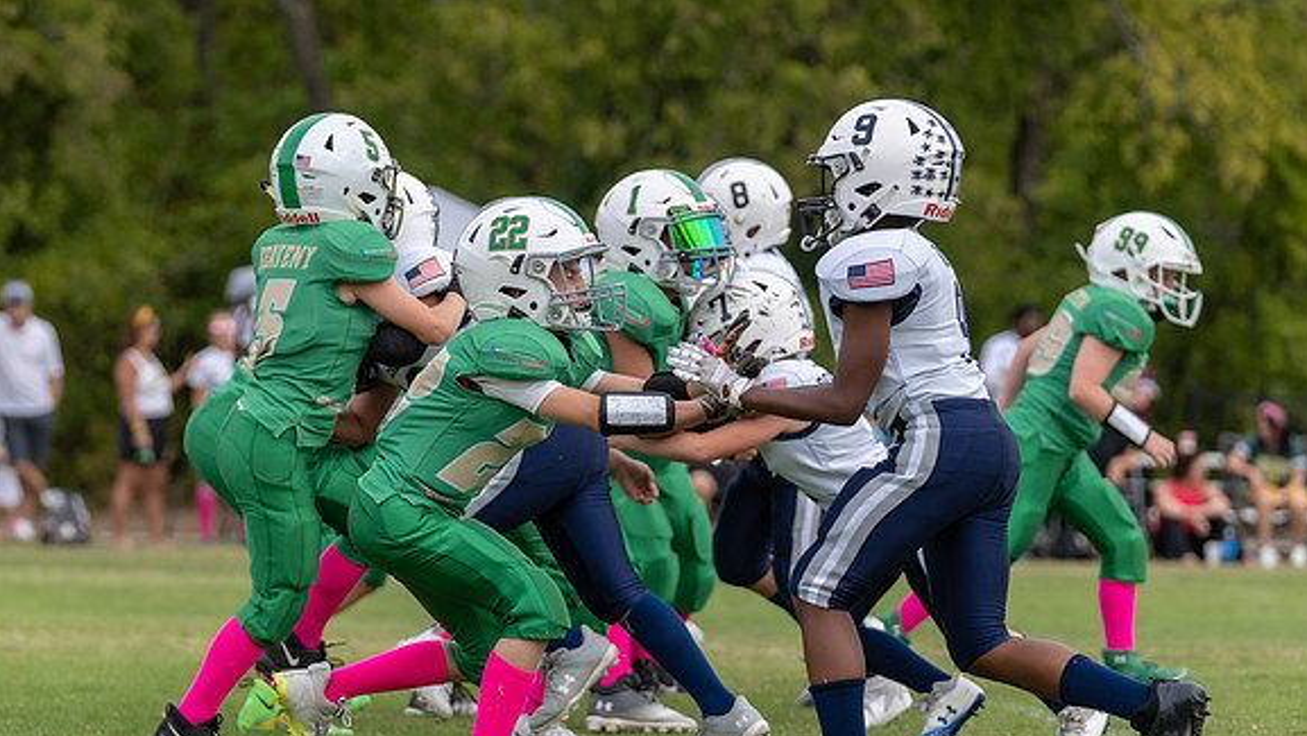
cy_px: 366
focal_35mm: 221
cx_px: 495
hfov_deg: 9.7
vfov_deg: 5.5
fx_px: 7662
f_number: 3.5
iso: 200
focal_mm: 138
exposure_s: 1/1250
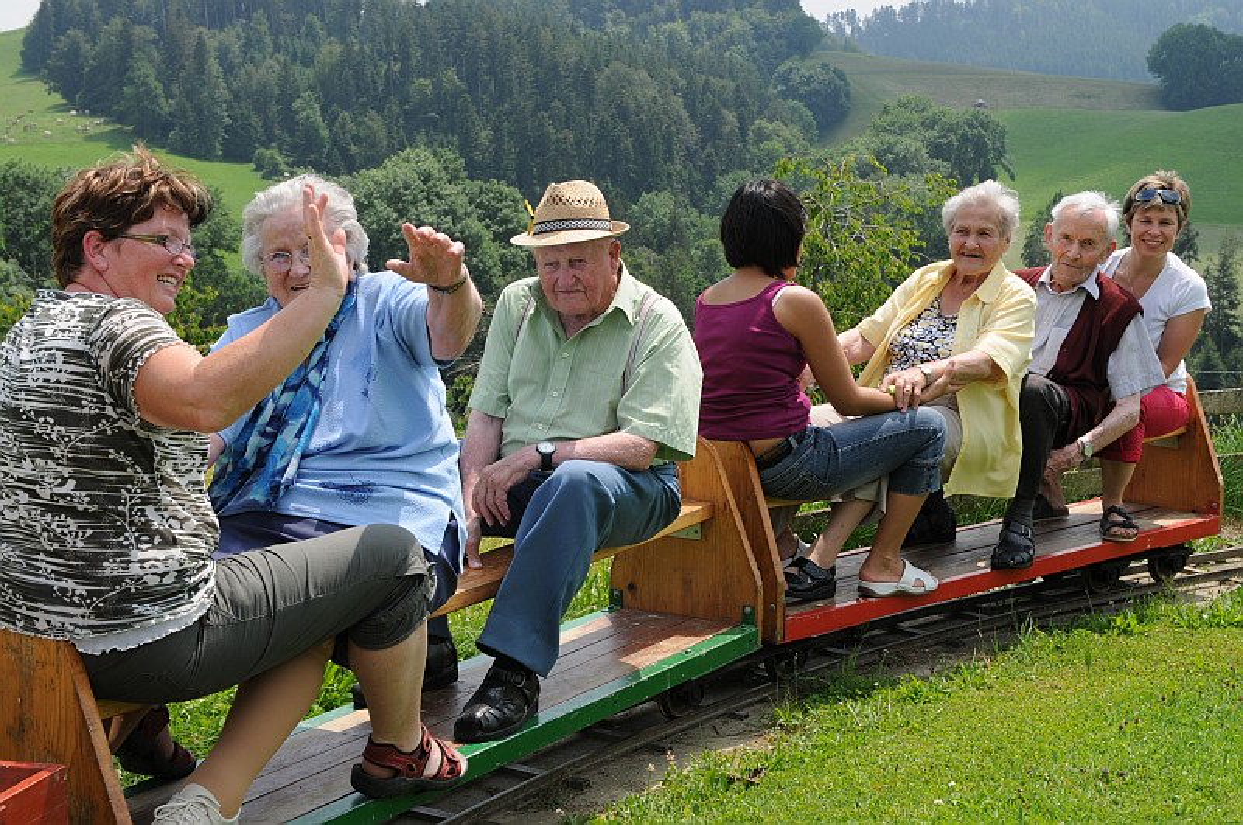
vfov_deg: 23.7
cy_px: 412
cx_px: 622
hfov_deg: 35.1
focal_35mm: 57
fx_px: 1965
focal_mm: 38
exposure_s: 1/320
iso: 200
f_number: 9
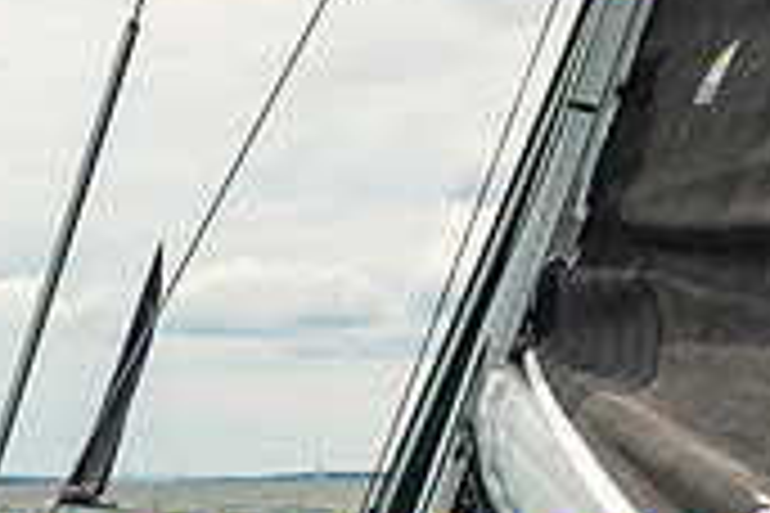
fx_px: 2866
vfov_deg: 10.1
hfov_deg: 15.2
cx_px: 162
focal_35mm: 134
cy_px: 551
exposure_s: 1/2000
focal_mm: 31
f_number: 5.6
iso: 250
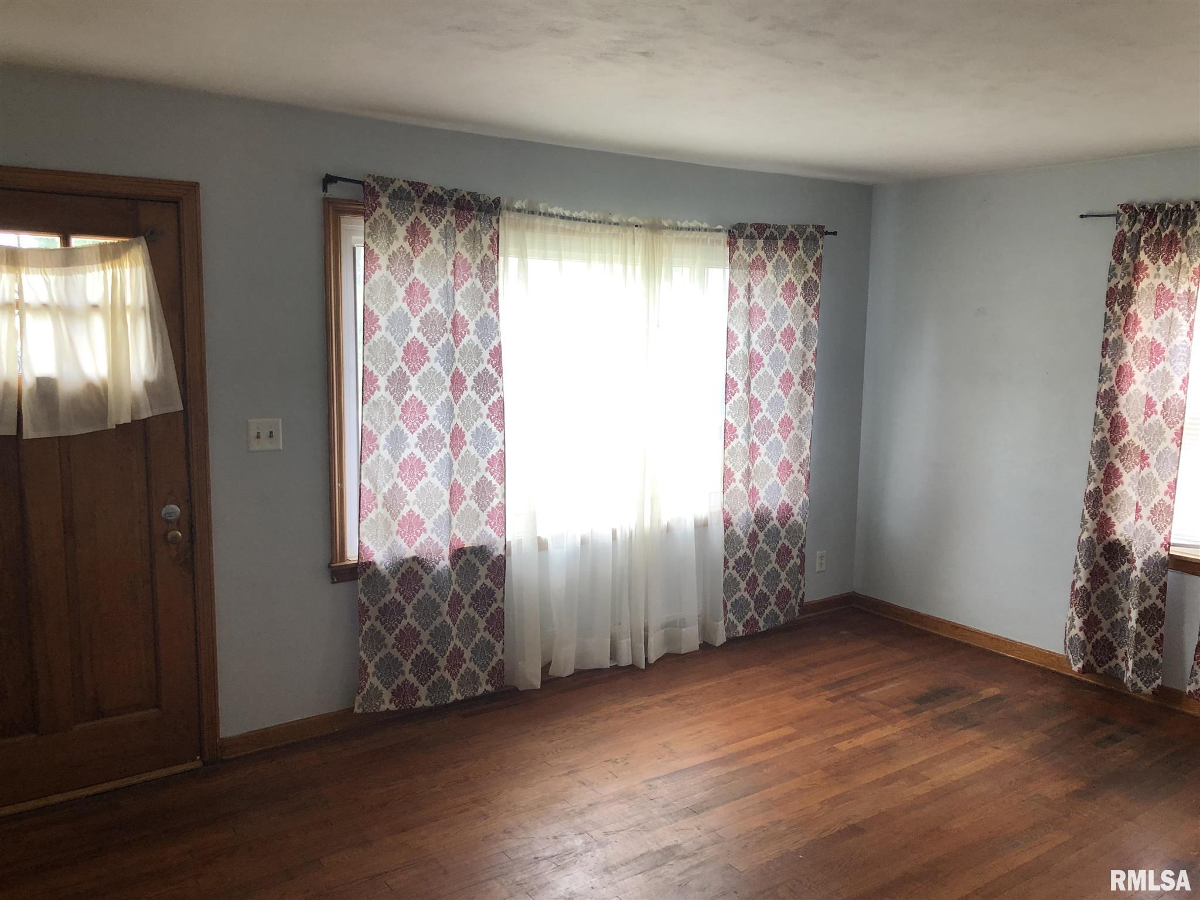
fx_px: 971
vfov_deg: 49.7
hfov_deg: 63.4
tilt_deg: -7.5
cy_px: 450
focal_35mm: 28
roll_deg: -0.2
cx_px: 600
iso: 25
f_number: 1.8
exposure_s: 1/40
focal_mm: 3.99
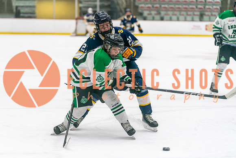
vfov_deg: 11.0
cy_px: 78
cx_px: 97
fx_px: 814
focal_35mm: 124
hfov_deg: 16.5
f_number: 2.8
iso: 3200
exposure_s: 1/1250
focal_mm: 103
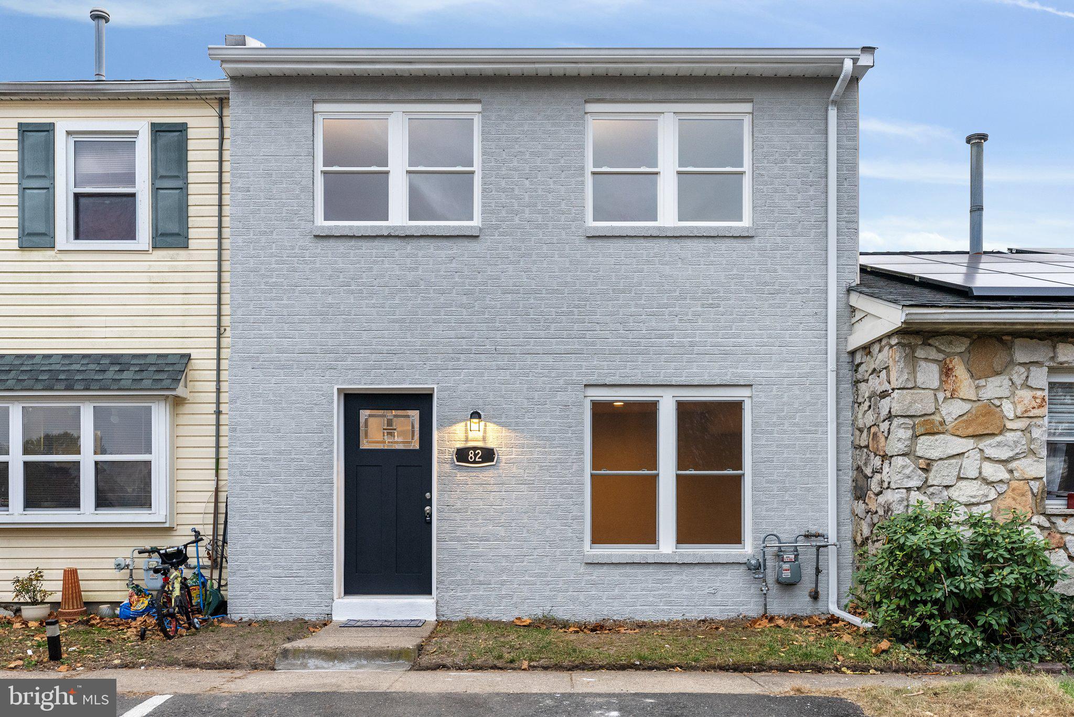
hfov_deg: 55.8
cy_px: 358
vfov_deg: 38.9
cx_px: 537
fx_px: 1015
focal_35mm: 34
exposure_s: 1/125
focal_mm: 34
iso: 800
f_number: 4.5
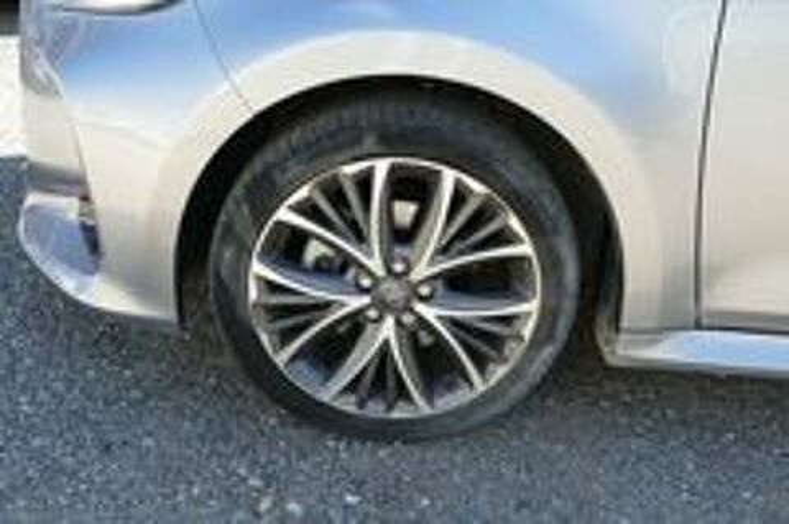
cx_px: 394
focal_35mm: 40
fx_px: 876
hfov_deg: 48.5
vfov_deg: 33.3
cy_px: 262
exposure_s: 1/320
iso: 125
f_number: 3.1
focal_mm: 14.5
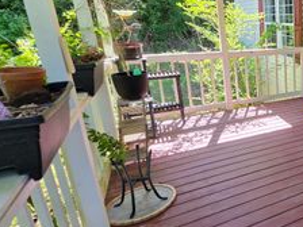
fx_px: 254
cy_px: 95
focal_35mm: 29
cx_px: 333
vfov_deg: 48.0
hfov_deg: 46.0
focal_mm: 2.2
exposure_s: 1/120
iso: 20
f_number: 1.9
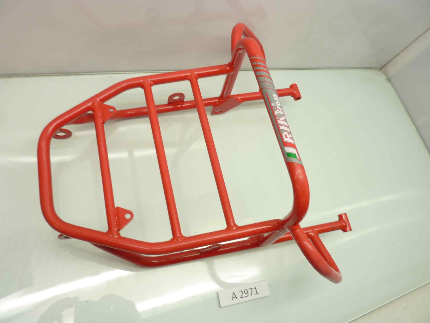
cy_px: 162
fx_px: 311
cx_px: 215
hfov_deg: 69.4
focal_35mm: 25
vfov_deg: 54.9
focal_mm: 4.1
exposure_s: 1/15
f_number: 3.3
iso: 80
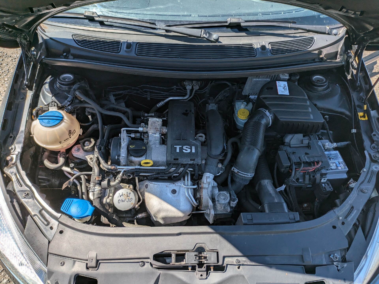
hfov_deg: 69.4
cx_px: 190
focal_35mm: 25
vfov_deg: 54.9
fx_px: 274
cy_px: 142
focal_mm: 5.43
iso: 42
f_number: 1.89
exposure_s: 1/1546
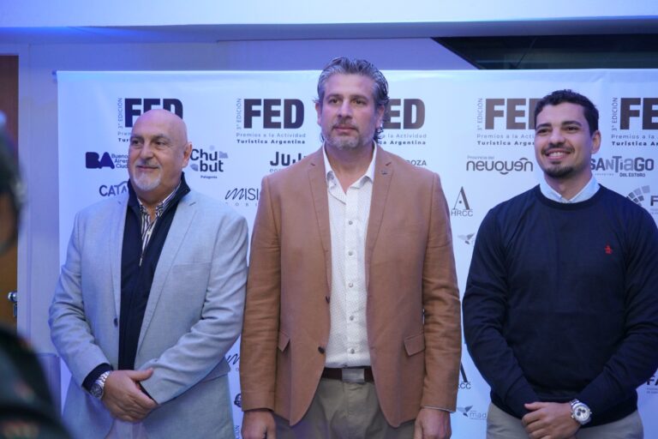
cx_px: 329
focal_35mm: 48
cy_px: 220
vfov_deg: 28.1
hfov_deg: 41.1
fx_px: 877
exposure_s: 1/160
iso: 5000
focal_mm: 48
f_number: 4.5
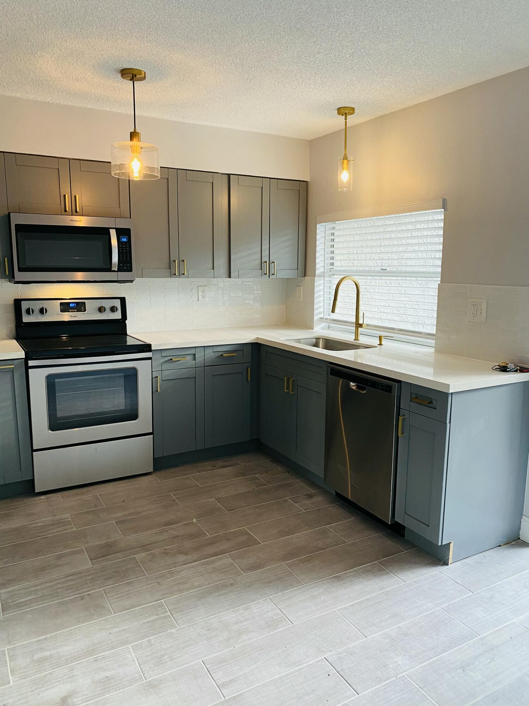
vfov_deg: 67.3
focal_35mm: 26
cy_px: 353
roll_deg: +0.0
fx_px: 530
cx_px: 264
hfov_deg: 53.1
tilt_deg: -8.0
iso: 125
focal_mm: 4.25
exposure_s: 1/60
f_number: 1.8
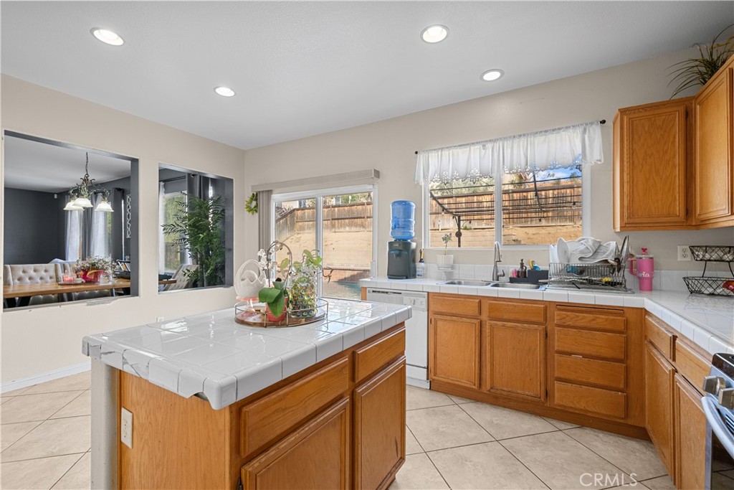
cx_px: 367
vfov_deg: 77.3
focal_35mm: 15
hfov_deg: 100.4
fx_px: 306
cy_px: 245
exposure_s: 1/5
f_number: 10
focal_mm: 15
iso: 250
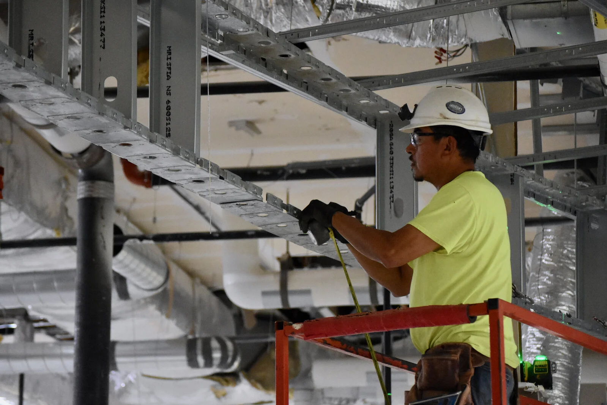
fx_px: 2074
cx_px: 304
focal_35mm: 123
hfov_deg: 16.7
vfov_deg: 11.1
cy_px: 202
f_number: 4.2
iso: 6400
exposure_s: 1/60
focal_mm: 82
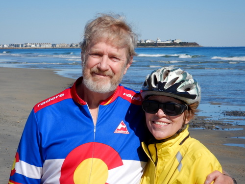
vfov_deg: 12.3
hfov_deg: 16.4
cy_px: 92
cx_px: 122
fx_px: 849
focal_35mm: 120
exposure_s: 1/1000
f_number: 4.9
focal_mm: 21.5
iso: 125
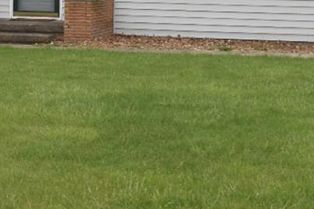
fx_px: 969
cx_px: 162
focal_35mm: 111
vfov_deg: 11.9
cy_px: -84
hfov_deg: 18.4
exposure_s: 1/200
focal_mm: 17
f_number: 8
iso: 100
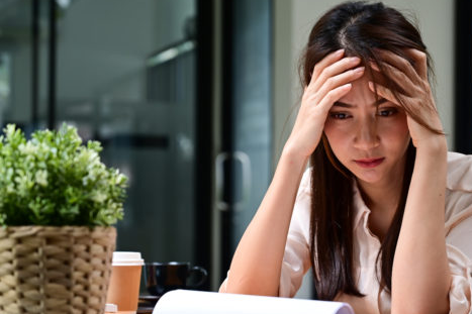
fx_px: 1258
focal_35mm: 96
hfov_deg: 21.2
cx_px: 307
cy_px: 185
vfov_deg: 14.2
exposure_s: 1/200
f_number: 4
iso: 320
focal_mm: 70
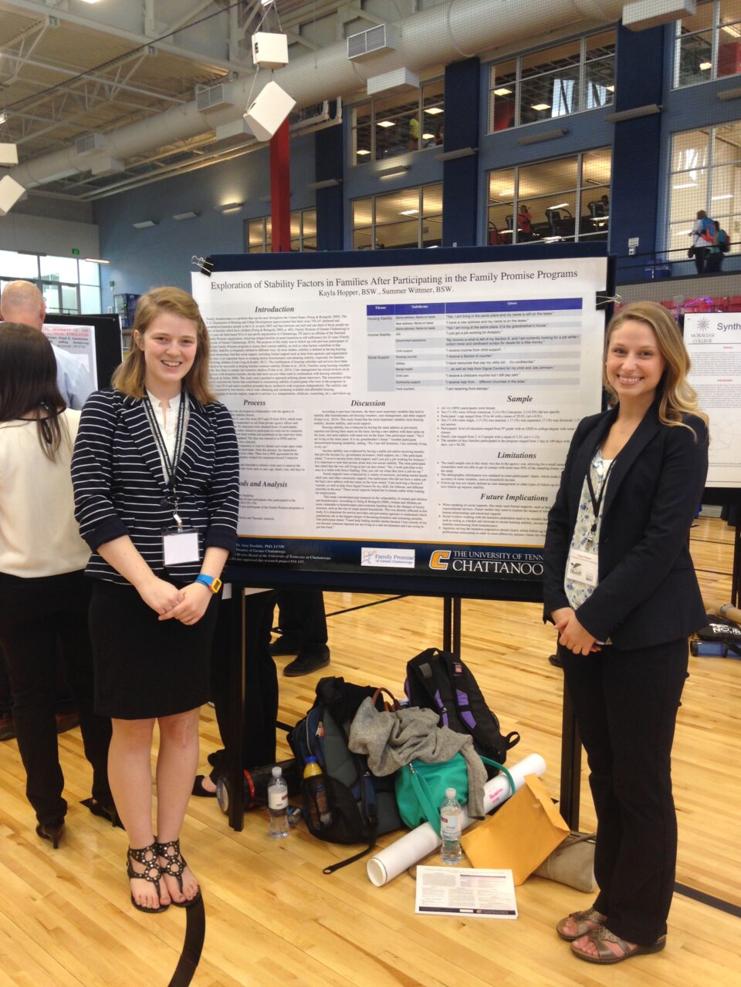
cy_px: 494
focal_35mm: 33
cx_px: 370
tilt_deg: -7.2
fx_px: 942
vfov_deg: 55.4
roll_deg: +1.1
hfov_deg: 42.9
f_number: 2.4
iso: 50
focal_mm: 4.12
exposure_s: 1/24
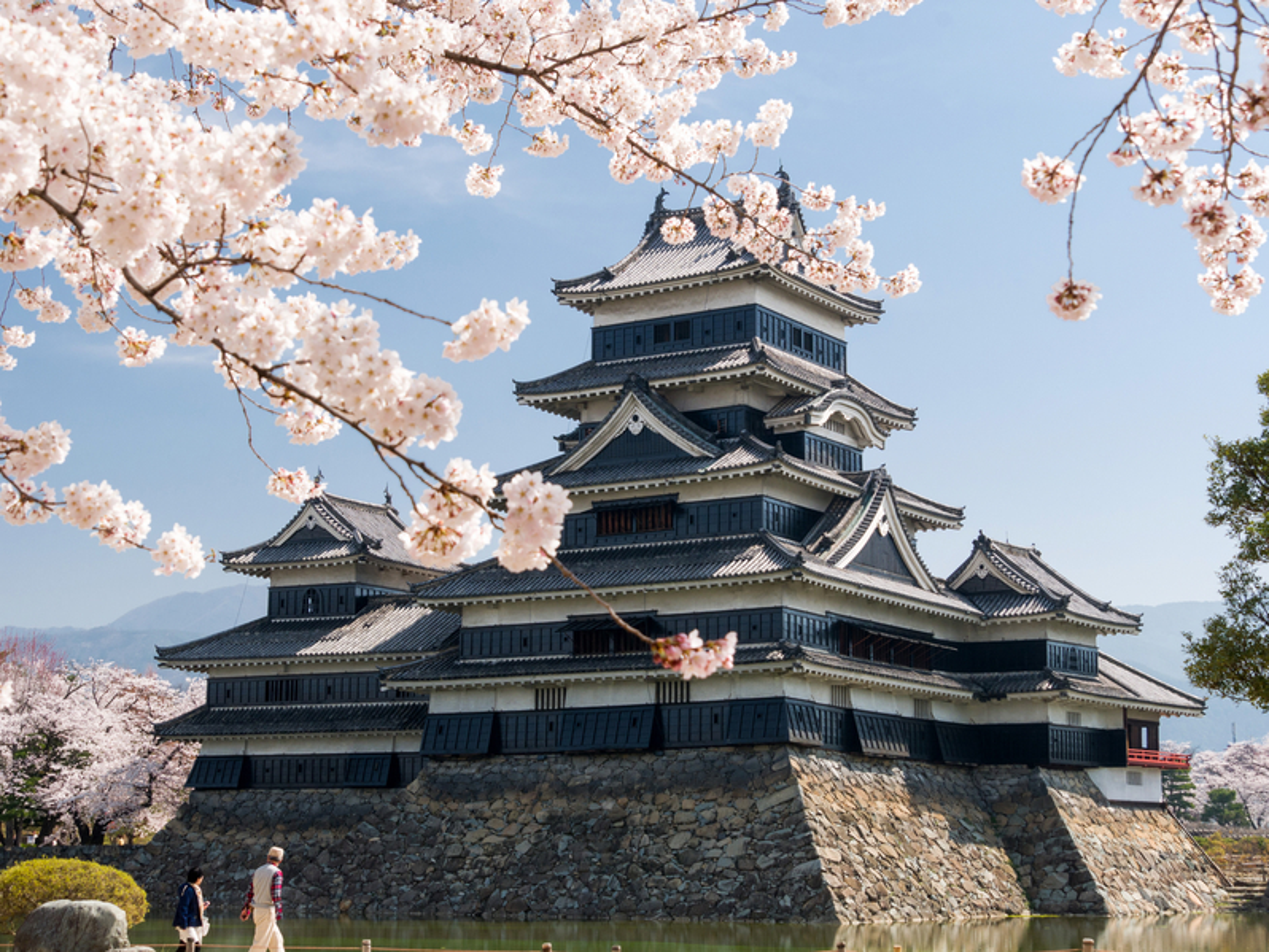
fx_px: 2200
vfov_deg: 24.4
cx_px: 634
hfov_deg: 32.2
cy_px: 476
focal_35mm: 60
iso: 200
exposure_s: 1/160
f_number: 8
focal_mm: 30
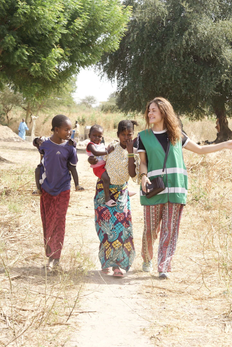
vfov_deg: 19.3
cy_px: 174
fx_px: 1025
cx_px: 114
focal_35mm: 106
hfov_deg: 12.9
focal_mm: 90
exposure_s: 1/160
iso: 250
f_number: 9
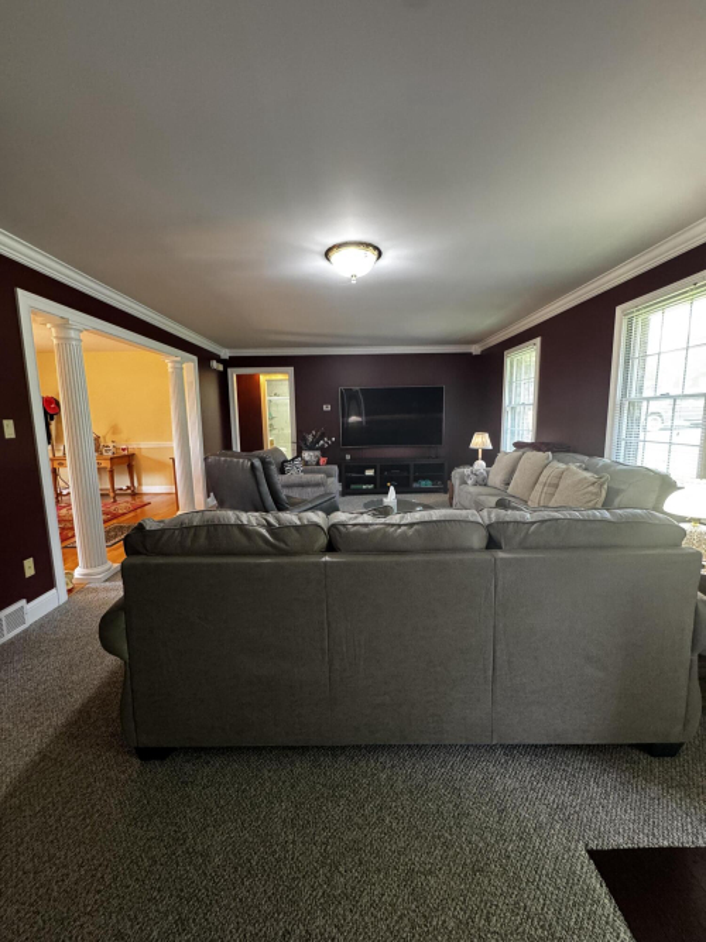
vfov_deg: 102.1
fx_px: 381
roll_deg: +1.7
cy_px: 471
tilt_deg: -8.7
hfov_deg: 85.7
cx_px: 353
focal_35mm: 14
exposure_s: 1/60
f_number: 2.2
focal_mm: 2.22
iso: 500
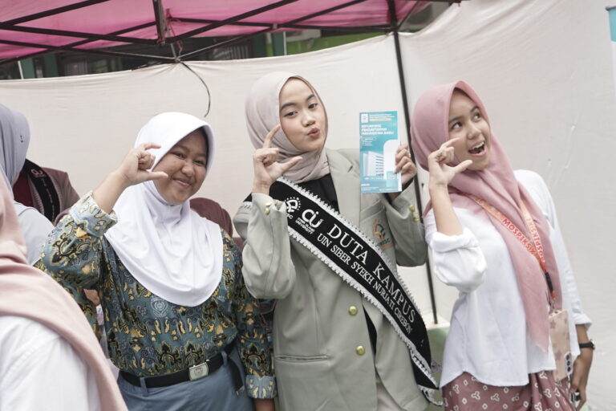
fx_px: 736
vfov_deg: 31.2
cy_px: 206
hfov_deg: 45.4
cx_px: 308
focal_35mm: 43
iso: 250
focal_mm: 29
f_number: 5
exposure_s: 1/400
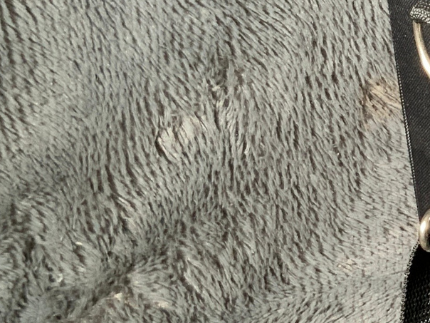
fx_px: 1528
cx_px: 726
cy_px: 140
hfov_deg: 14.5
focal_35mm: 123
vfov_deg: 12.0
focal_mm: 3
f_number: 1.8
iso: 64
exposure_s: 1/50
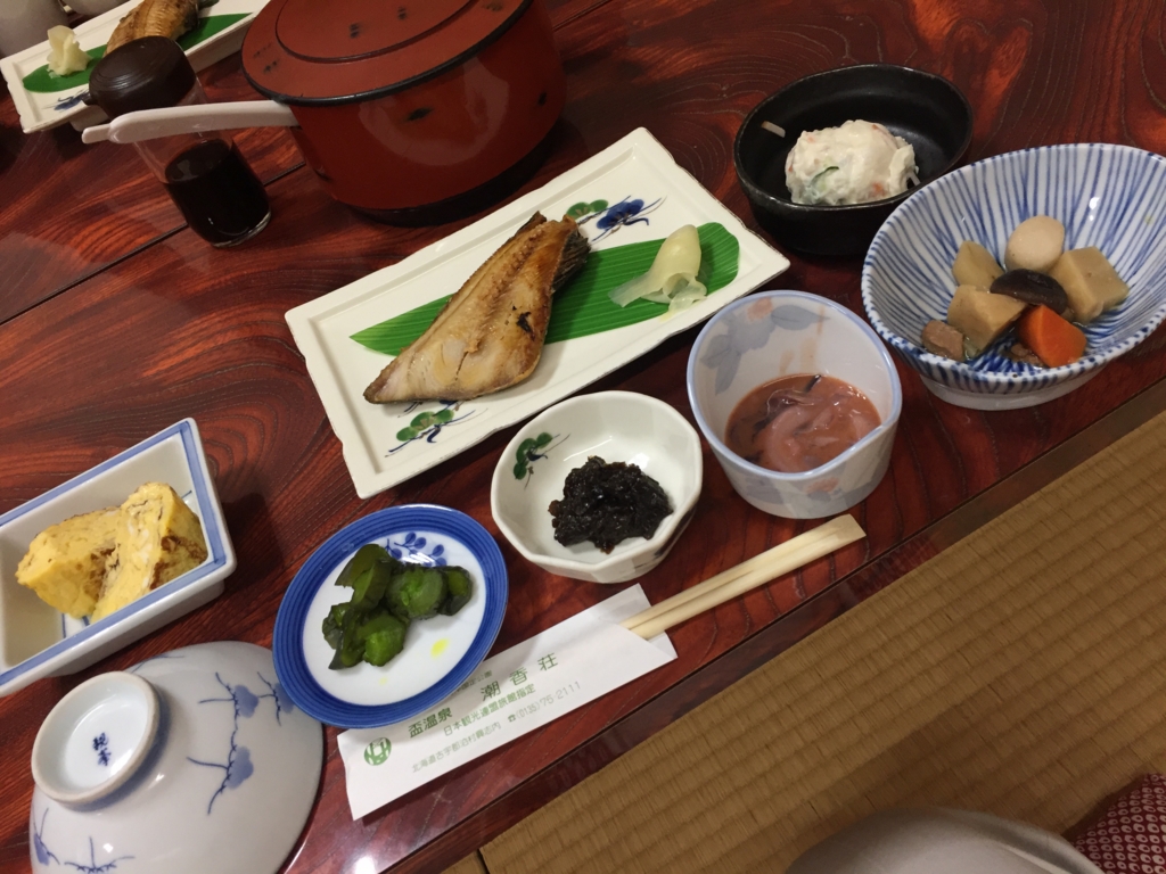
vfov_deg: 48.2
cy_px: 437
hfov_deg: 61.7
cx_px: 583
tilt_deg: -49.5
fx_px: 977
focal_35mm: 29
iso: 40
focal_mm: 4.15
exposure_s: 1/30
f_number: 2.2
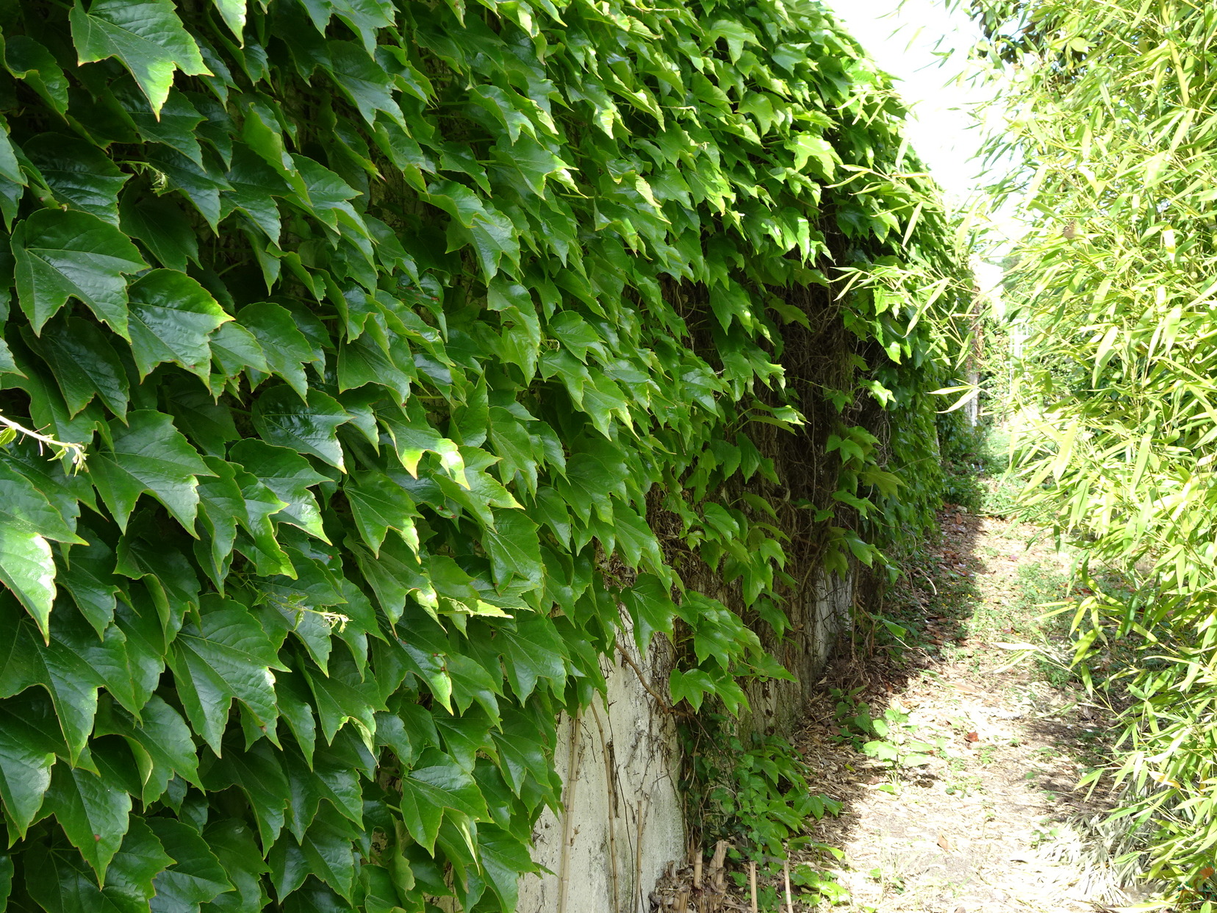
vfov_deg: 36.0
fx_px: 1406
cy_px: 456
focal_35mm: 40
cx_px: 608
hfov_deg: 46.8
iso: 80
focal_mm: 6.8
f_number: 4
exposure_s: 1/80
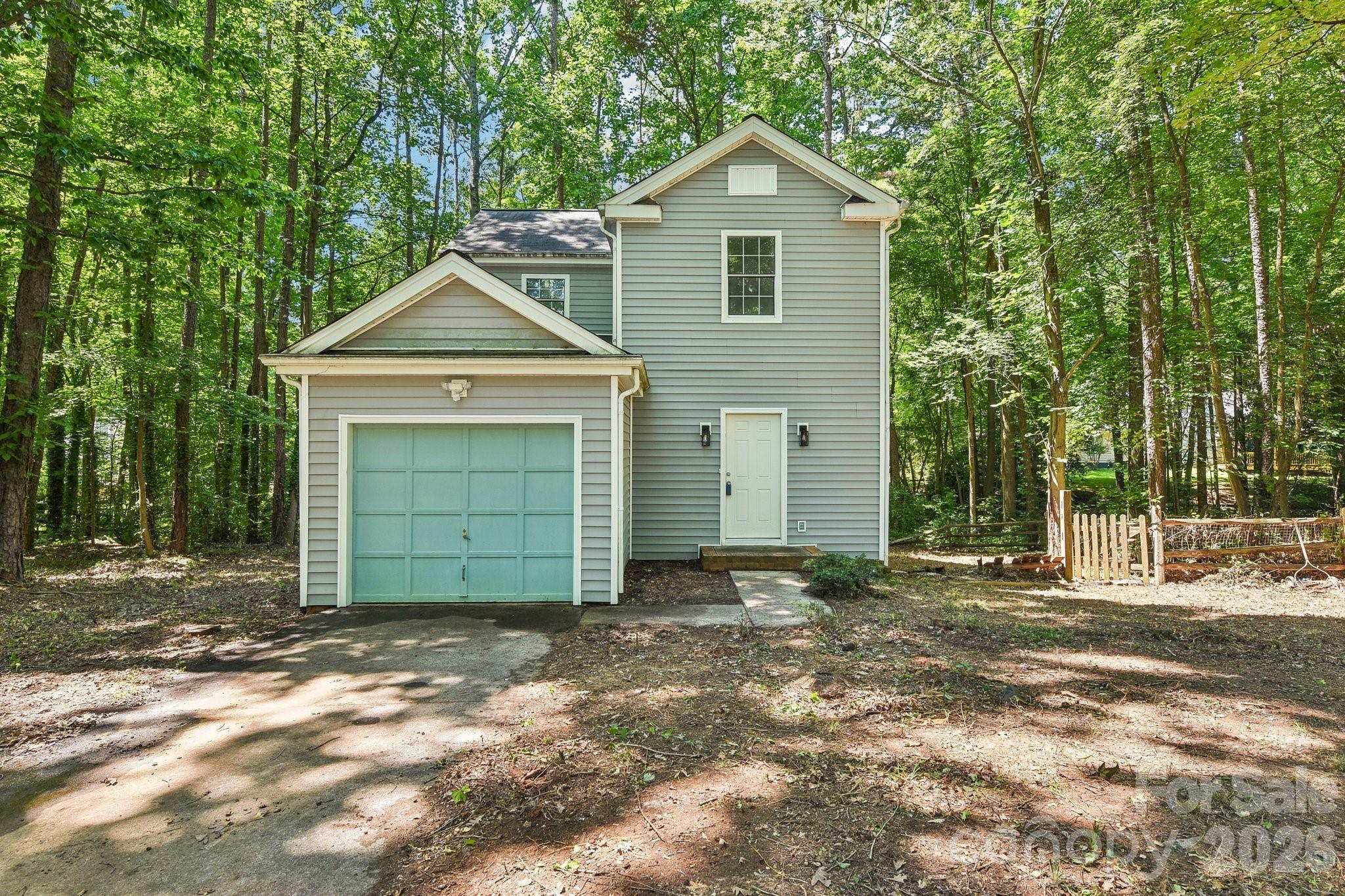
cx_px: 672
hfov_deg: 86.9
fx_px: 710
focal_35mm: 19
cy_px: 448
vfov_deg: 64.5
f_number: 11
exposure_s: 1/20
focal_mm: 19
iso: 200
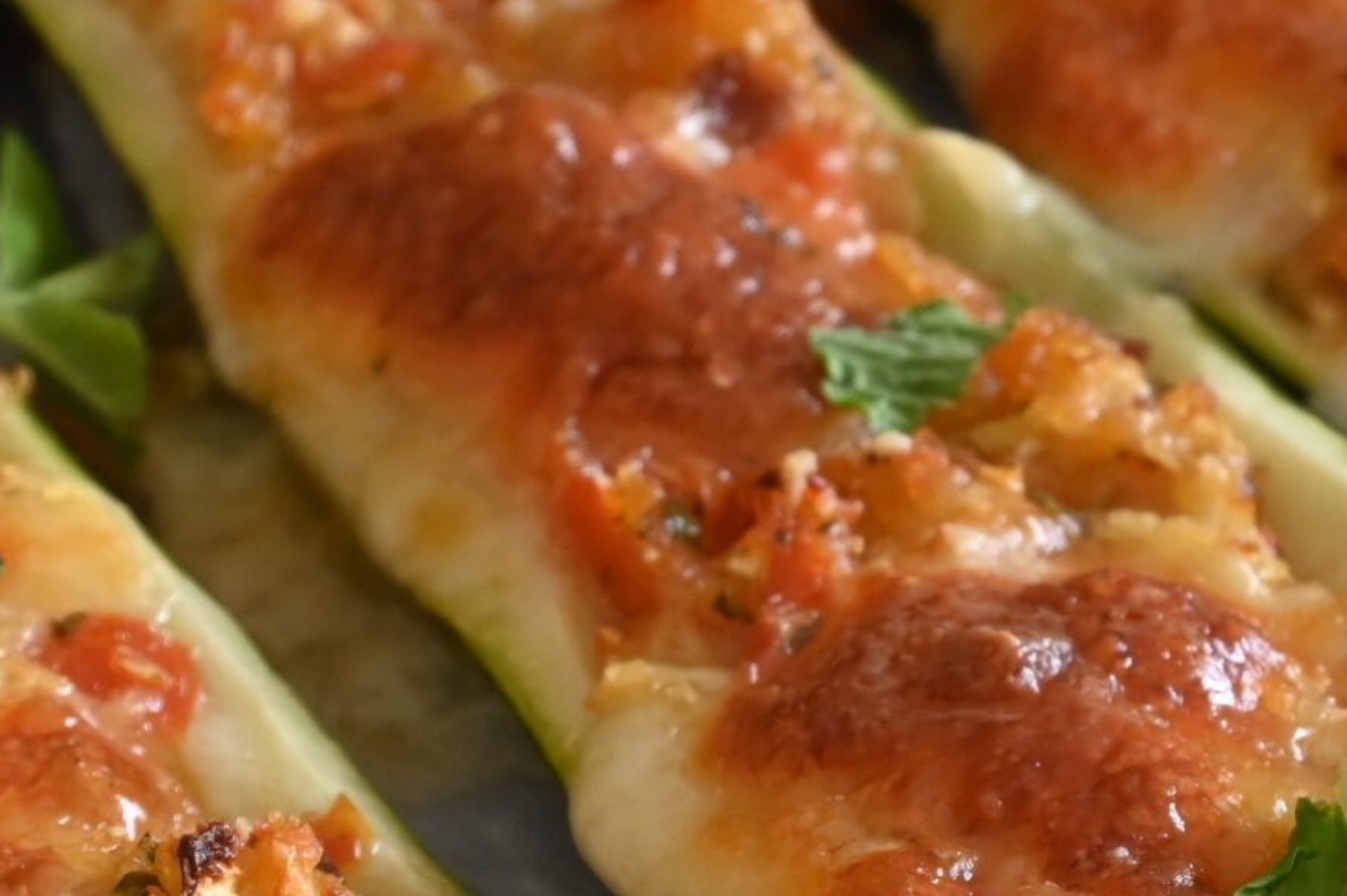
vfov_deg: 10.4
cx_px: 1051
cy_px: 577
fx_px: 4899
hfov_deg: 15.6
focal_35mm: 131
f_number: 7.1
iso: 640
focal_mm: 30.5
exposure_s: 1/13
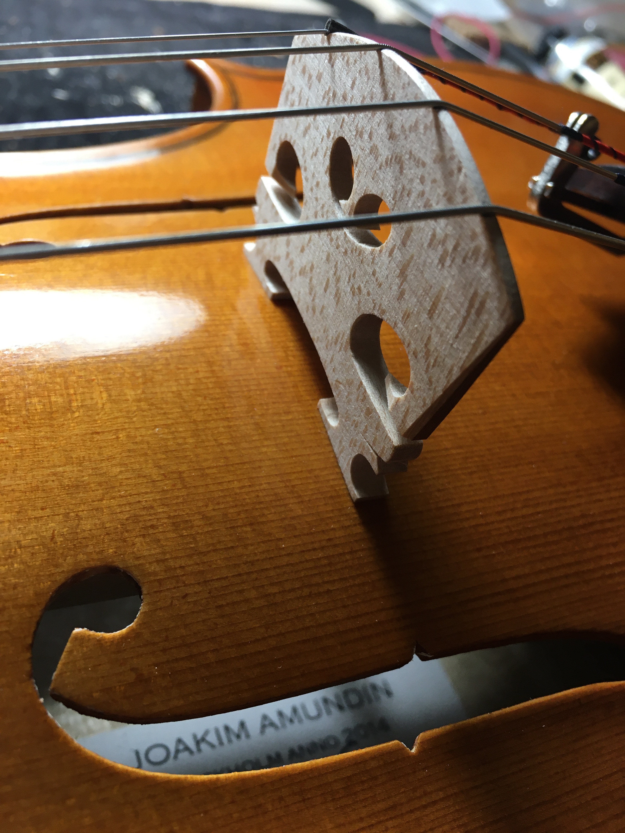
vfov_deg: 61.7
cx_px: 312
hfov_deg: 48.2
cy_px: 416
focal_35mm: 29
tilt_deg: -46.9
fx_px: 698
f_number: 2.2
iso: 25
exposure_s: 1/33
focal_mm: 4.15
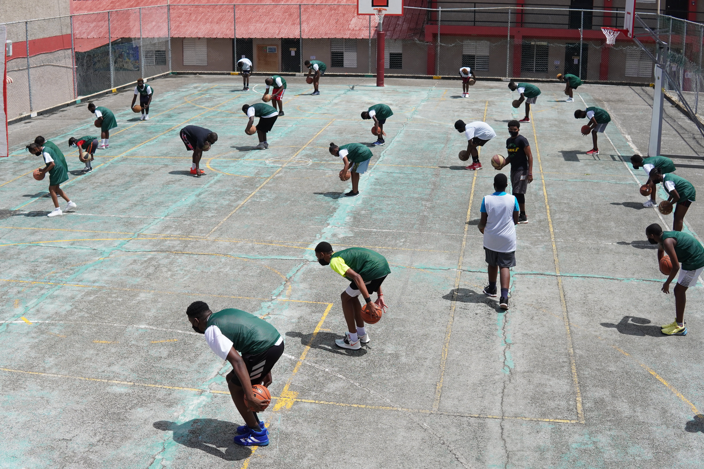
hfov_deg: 43.6
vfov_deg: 29.9
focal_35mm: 45
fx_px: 880
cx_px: 352
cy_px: 234
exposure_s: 1/4000
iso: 400
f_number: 5
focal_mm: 30
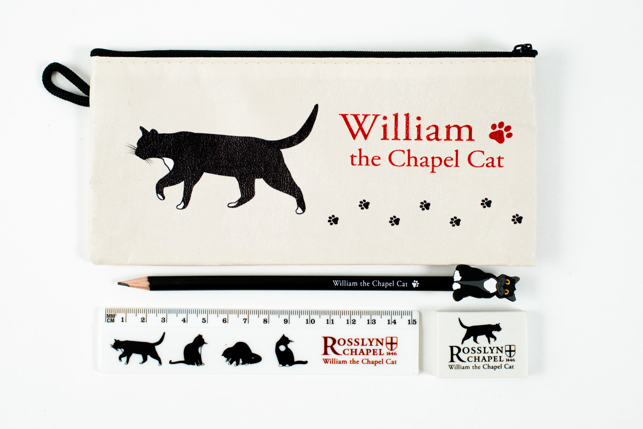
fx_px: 893
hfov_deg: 39.6
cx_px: 322
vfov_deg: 27.0
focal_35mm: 50
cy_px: 214
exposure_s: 1/60
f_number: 5.6
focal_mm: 50
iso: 1250
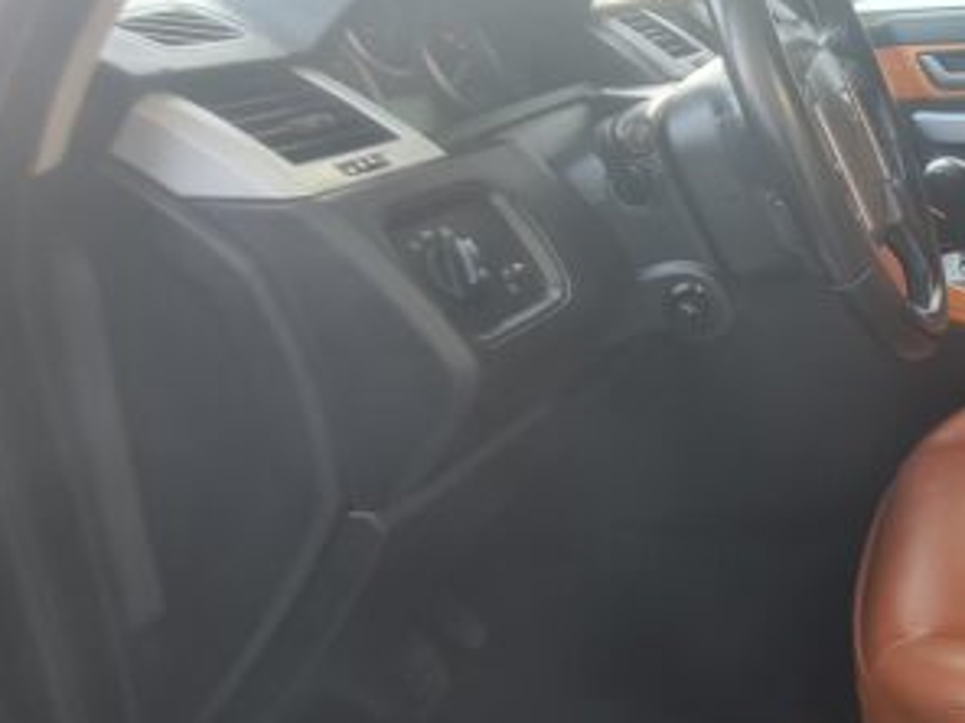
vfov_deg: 40.6
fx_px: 976
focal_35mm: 35
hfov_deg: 45.3
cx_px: 942
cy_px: 318
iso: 100
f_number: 2.2
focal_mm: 2.2
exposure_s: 1/50
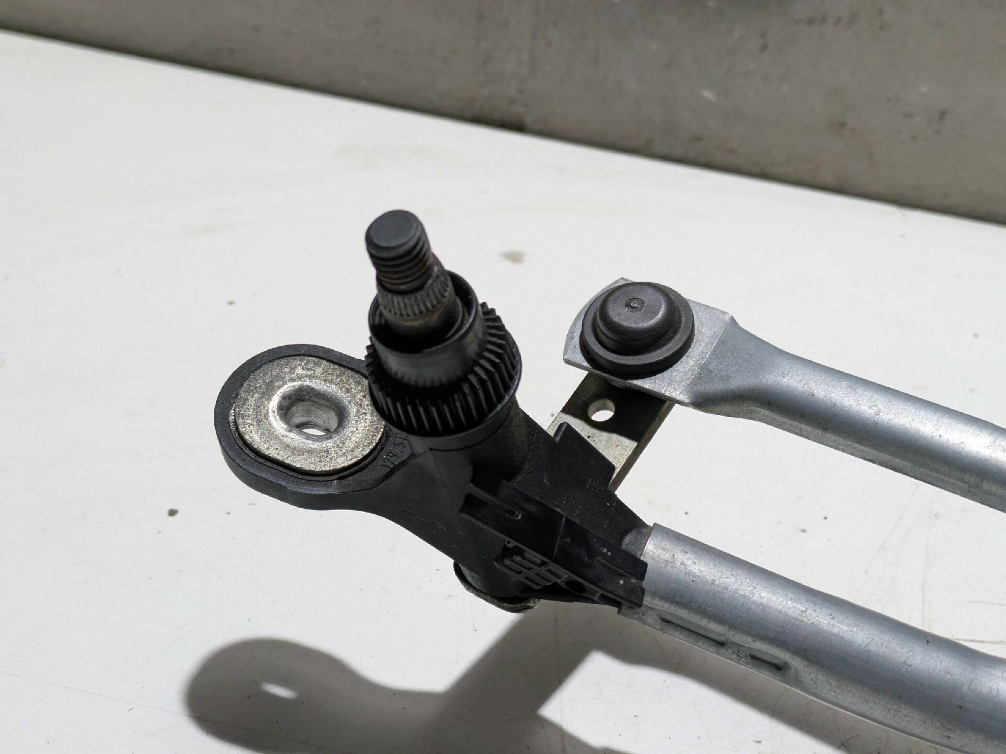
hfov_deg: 37.5
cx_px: 503
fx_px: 1482
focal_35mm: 51
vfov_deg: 28.6
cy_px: 377
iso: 122
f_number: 1.89
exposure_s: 1/100
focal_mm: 5.43
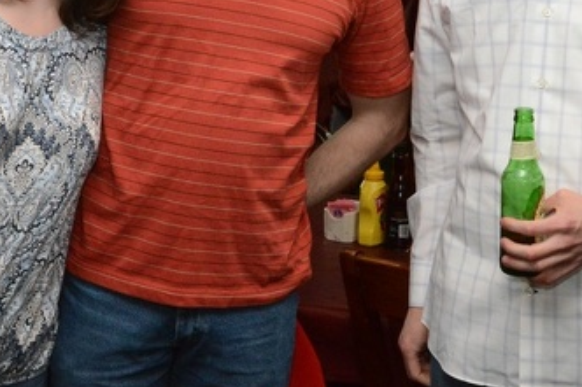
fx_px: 1697
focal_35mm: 105
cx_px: 198
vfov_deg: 12.8
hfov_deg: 19.4
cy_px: -23
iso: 6400
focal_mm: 44
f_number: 16
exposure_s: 1/60
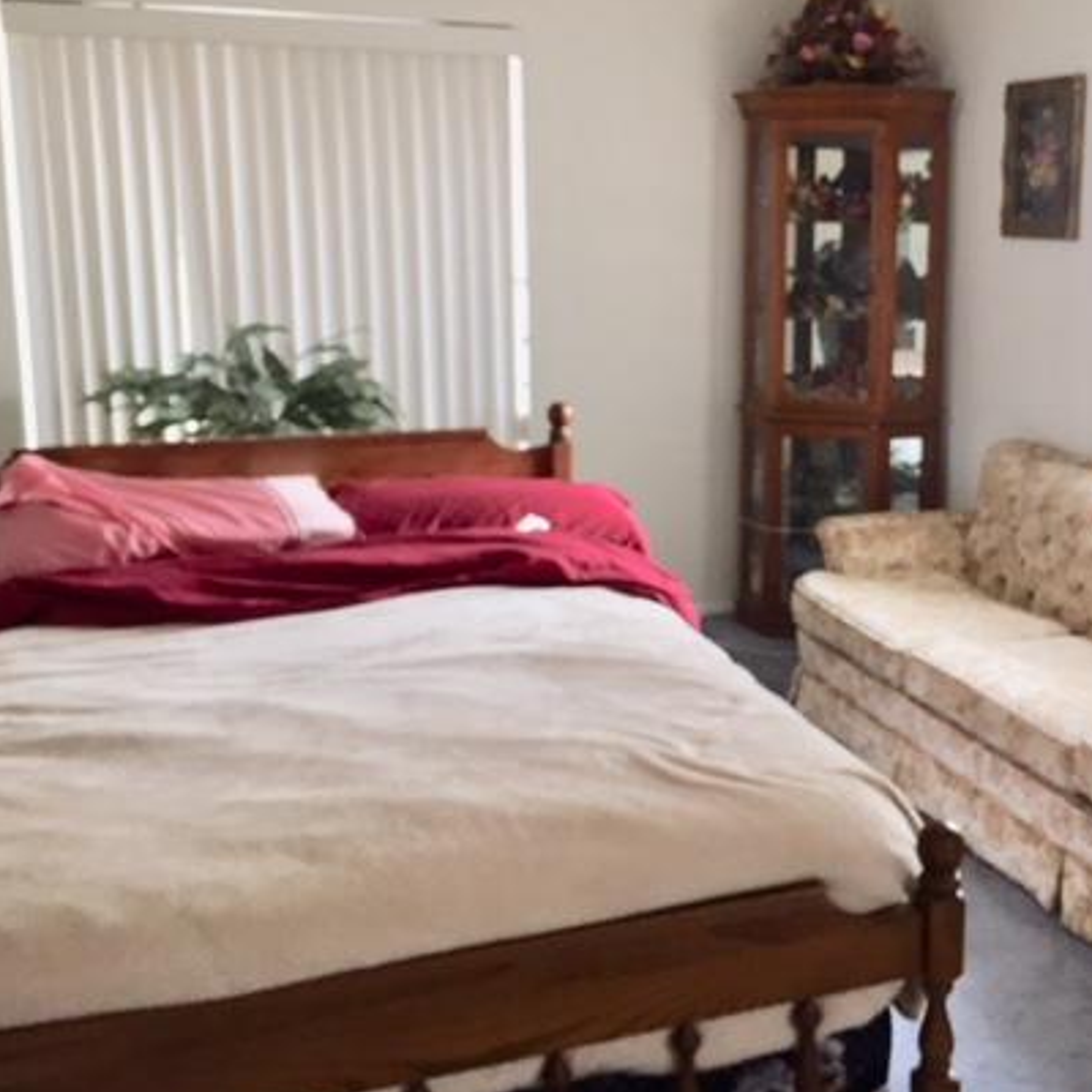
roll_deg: -0.2
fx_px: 1463
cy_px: 470
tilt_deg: -10.6
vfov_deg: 40.8
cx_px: 781
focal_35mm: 41
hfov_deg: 40.1
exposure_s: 1/30
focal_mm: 4.15
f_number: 2.2
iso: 40
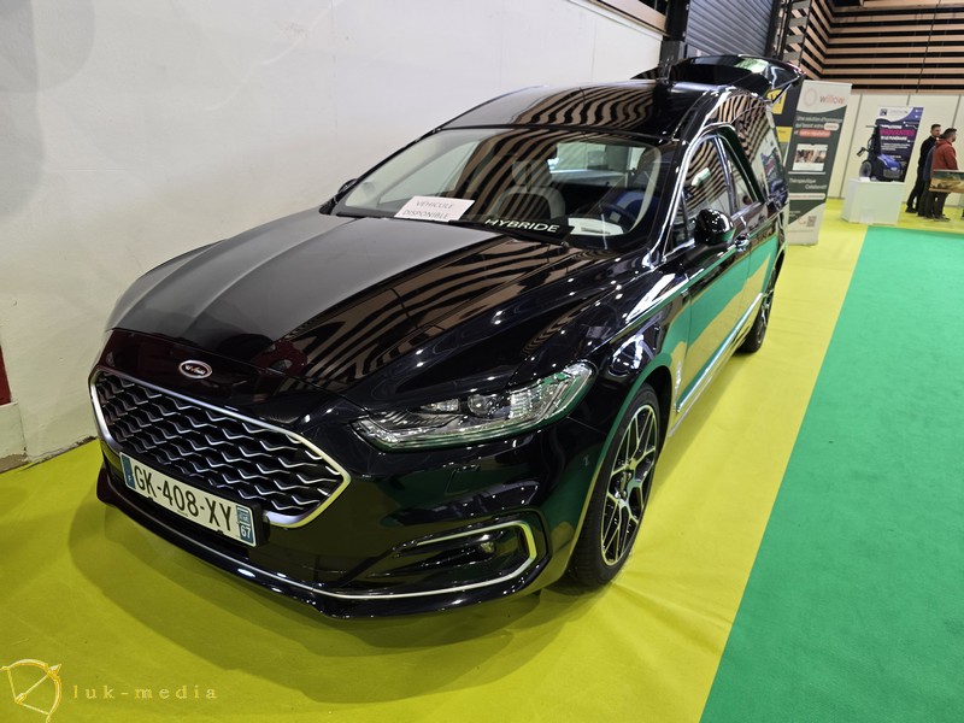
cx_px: 482
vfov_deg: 58.9
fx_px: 641
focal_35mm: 23
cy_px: 362
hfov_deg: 73.9
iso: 200
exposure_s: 1/100
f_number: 1.7
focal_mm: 6.3
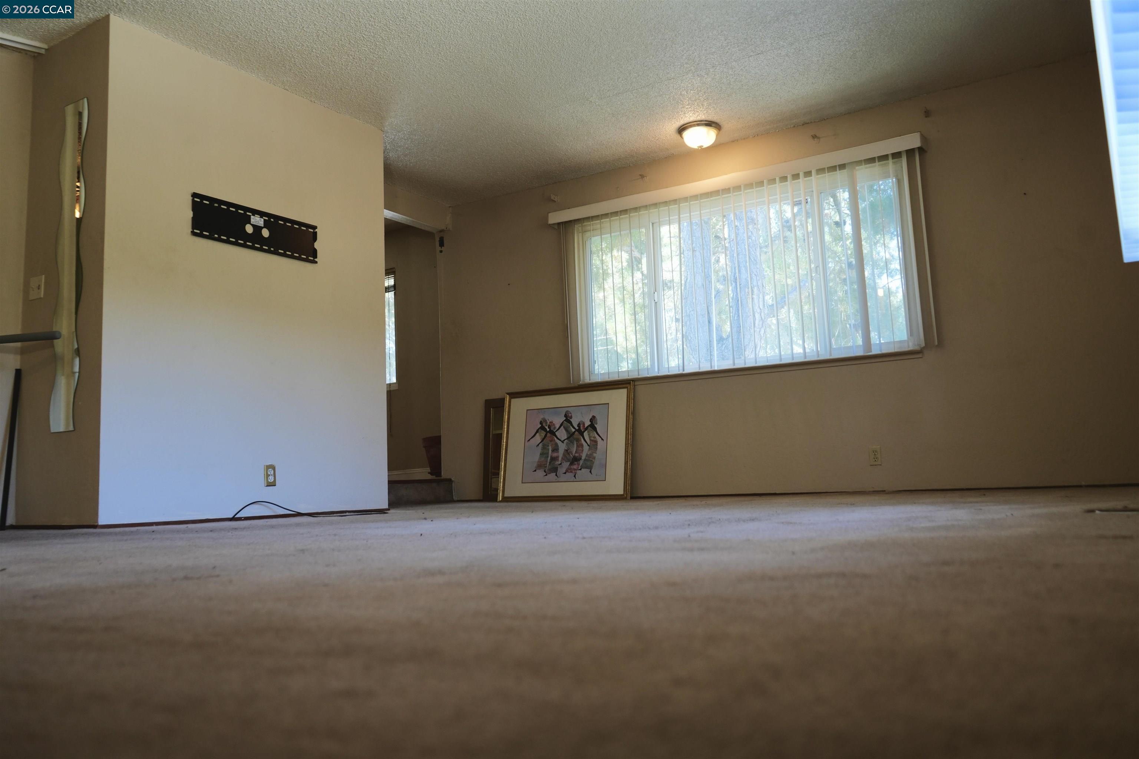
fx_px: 886
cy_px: 380
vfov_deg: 46.4
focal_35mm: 28
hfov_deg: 65.5
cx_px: 570
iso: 1000
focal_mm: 28
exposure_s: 1/160
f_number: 4
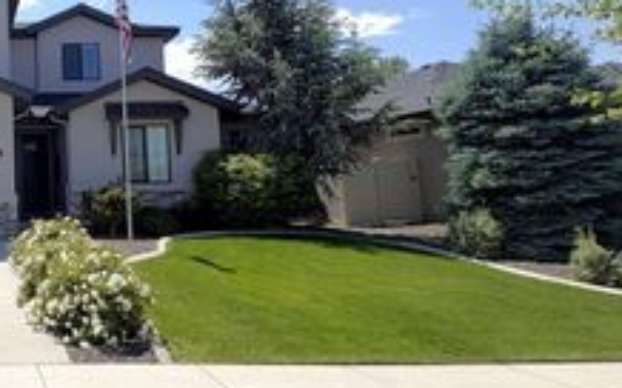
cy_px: 140
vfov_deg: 37.0
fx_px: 576
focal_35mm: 34
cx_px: -31
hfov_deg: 45.5
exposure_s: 1/1976
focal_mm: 2.22
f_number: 2.2
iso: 50
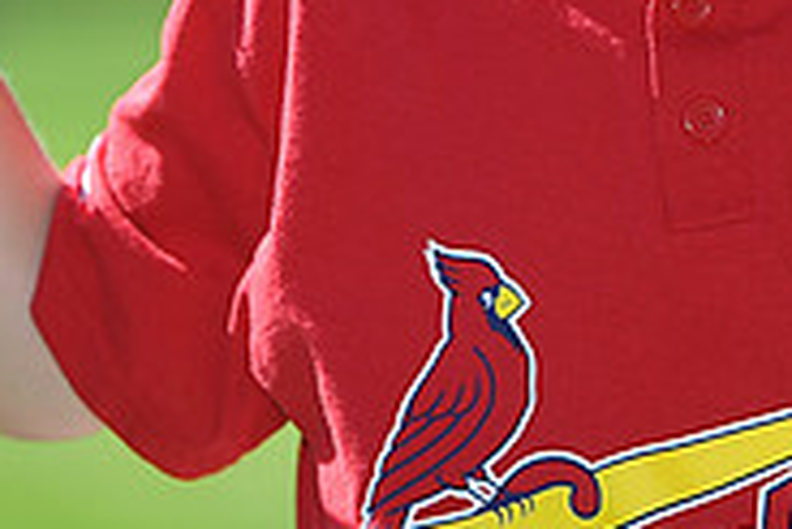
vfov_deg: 2.6
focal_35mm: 520
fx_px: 11449
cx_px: 654
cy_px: -254
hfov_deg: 4.0
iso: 200
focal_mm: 165
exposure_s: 1/800
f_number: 4.5
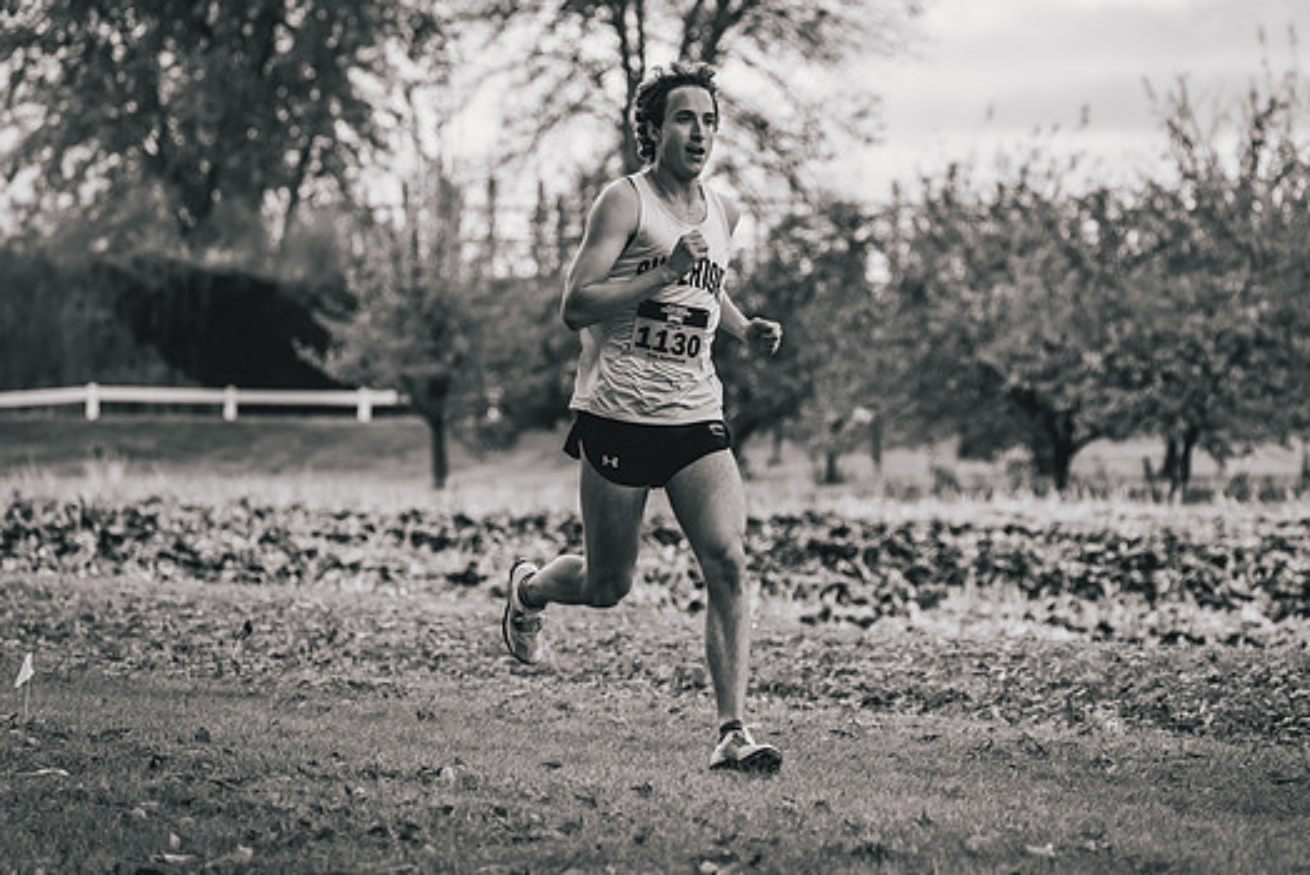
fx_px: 8993
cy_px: 406
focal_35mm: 247
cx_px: 710
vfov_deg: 5.6
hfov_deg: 8.3
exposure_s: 1/1000
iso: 400
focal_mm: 223
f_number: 6.3
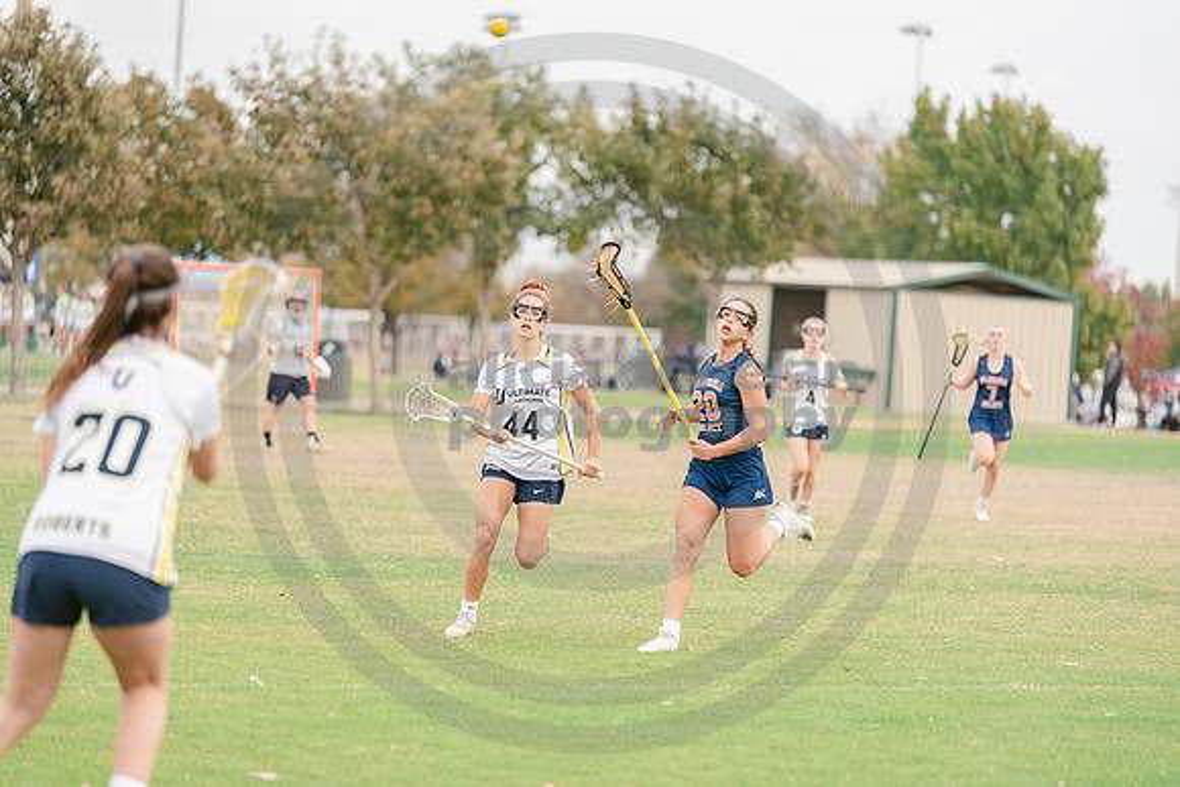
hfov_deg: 11.7
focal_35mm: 175
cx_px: 590
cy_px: 394
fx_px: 5737
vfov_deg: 7.9
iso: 320
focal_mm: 175
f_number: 2.8
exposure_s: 1/1250
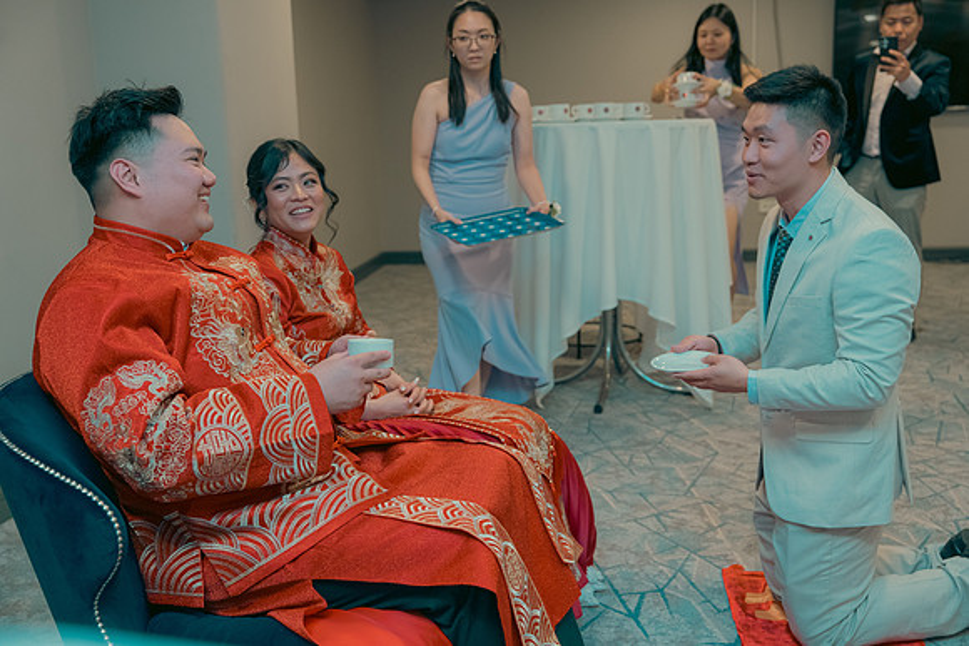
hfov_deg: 51.9
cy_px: 323
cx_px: 484
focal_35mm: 37
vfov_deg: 36.0
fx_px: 996
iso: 2500
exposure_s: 1/160
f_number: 3.5
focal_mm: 37
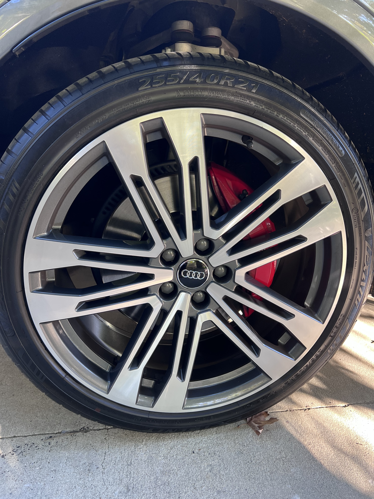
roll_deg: +5.1
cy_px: 250
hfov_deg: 53.1
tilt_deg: -19.5
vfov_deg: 67.3
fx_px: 375
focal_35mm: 26
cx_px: 187
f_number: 1.5
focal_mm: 5.7
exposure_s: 1/121
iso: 125
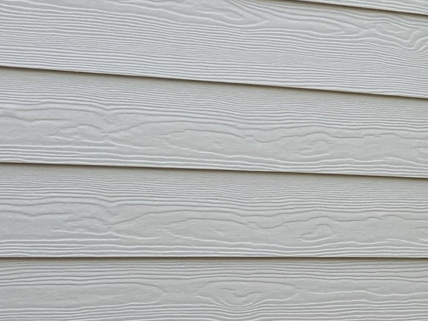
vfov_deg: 12.3
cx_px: 846
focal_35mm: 117
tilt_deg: -3.2
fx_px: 1447
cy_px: 405
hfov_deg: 14.2
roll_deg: +0.8
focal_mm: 6.76
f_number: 1.78
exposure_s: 1/637
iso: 100
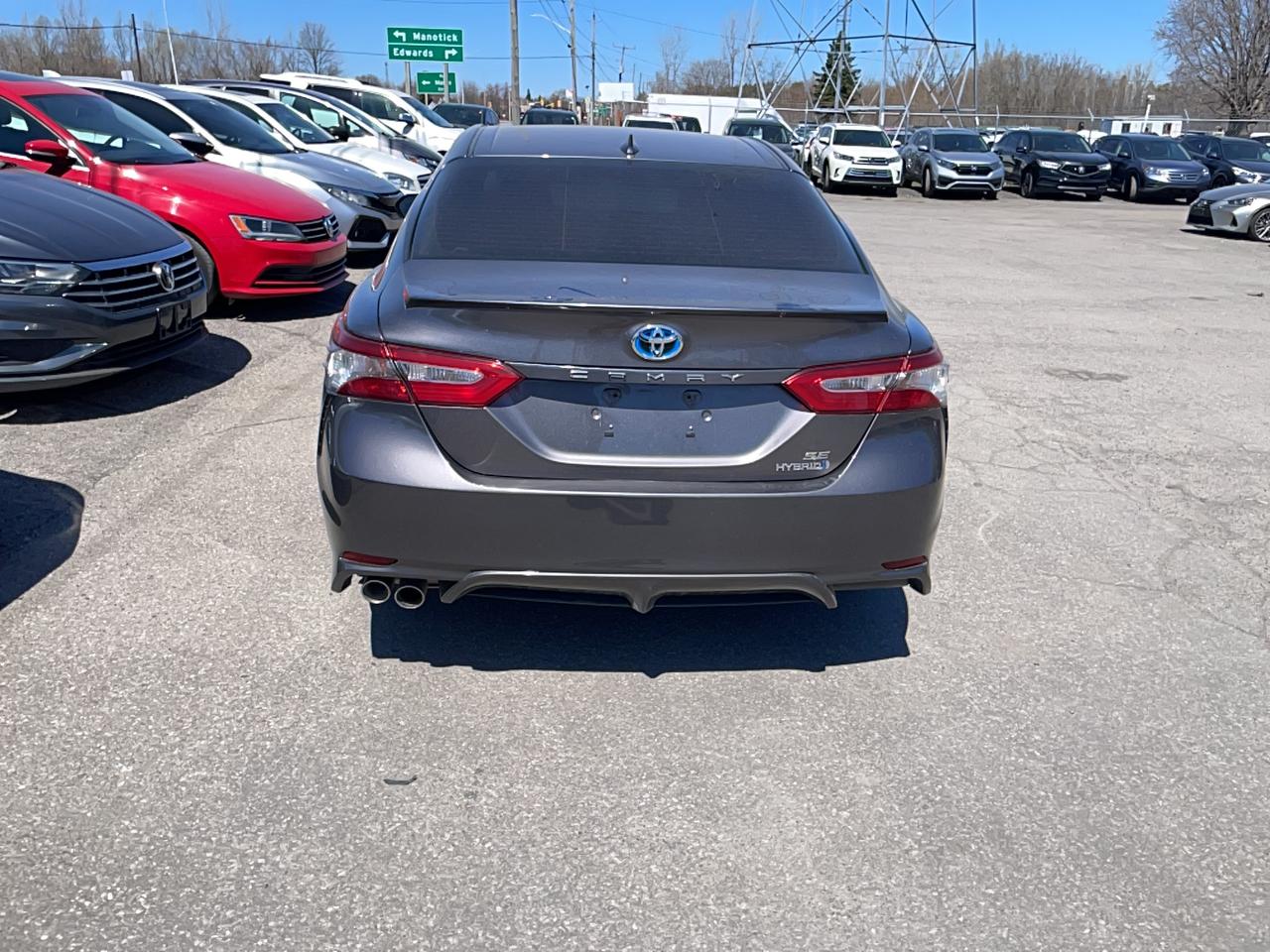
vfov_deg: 53.1
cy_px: 476
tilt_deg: -18.0
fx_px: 954
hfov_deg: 67.3
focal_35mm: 26
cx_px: 635
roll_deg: +0.6
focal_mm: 4.2
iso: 32
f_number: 1.6
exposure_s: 1/3448
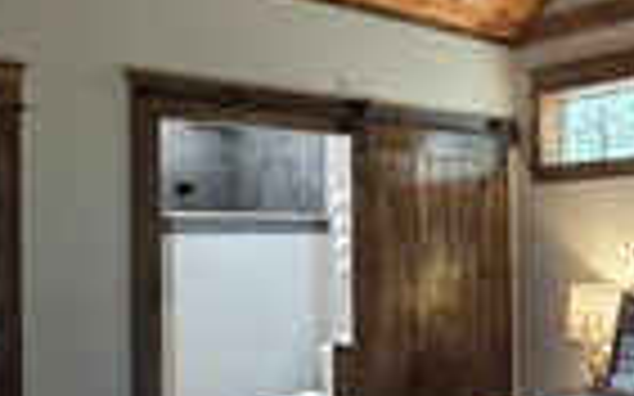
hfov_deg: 37.9
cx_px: 760
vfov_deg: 32.7
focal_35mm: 39
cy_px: 234
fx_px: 674
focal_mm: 2.2
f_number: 2.2
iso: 500
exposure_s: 1/60
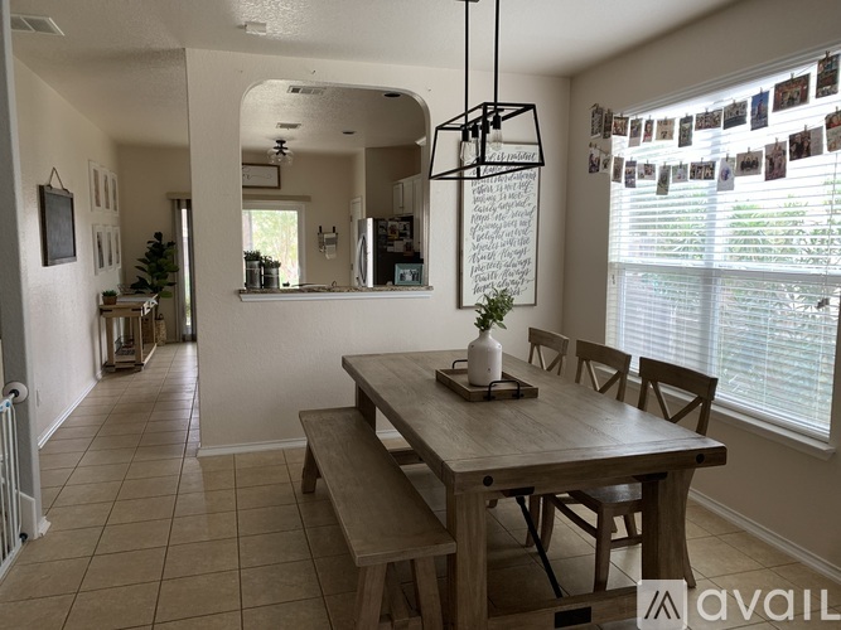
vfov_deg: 53.0
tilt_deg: -9.9
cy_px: 315
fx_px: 632
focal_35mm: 26
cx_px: 420
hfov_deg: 67.3
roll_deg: -0.4
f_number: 1.8
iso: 100
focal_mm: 4.25
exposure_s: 1/60
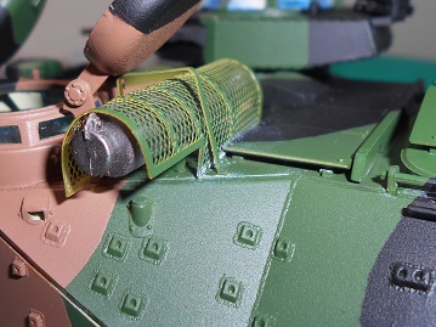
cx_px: 180
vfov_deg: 31.4
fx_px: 579
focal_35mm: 46
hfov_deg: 41.1
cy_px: 129
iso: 80
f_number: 8.5
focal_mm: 5.1
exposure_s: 1/30
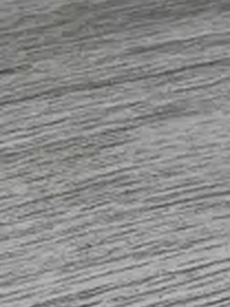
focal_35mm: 72
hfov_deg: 19.1
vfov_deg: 24.4
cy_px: -66
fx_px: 639
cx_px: -59
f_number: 1.89
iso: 382
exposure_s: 1/33
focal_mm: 5.43
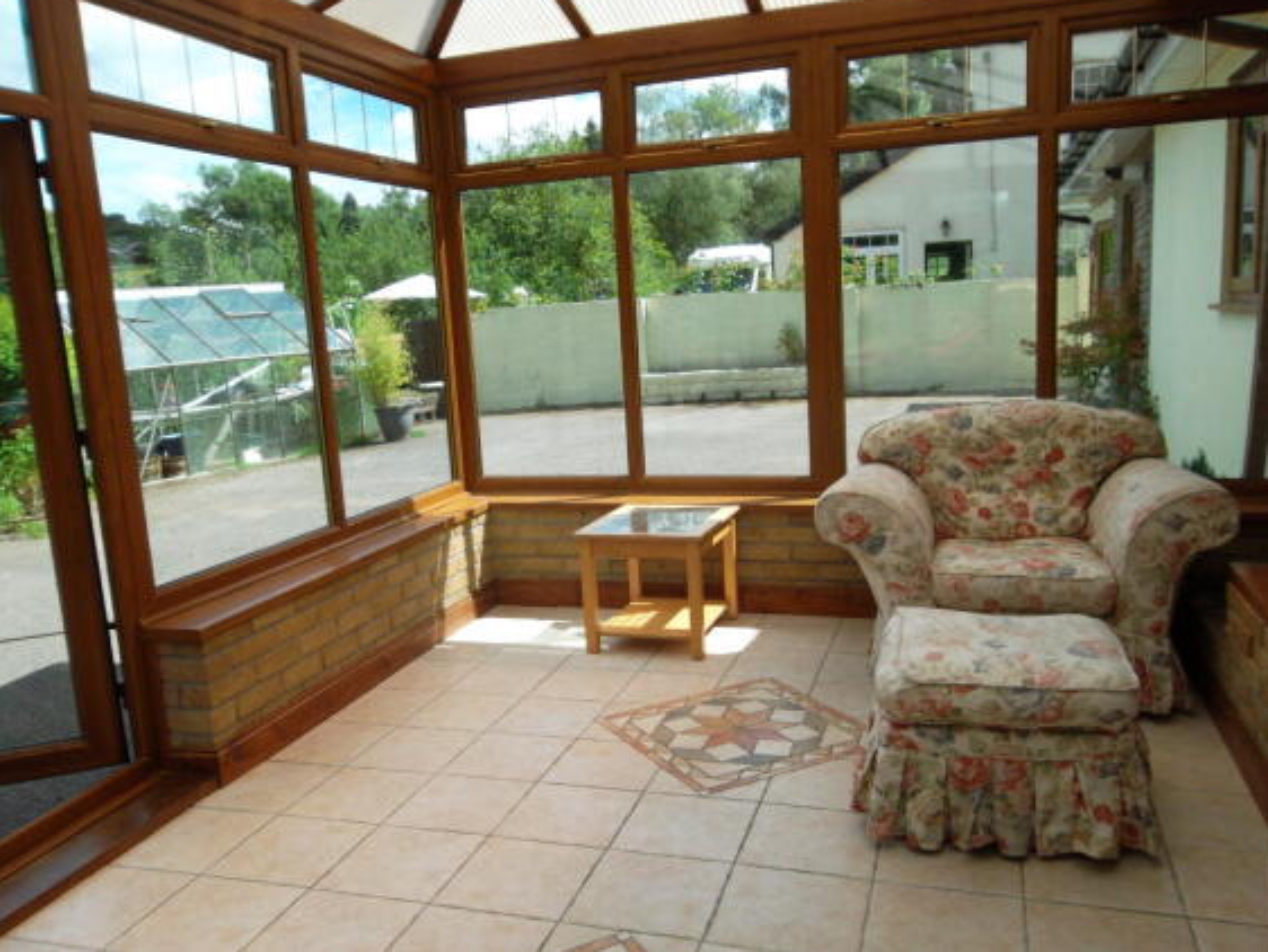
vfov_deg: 49.8
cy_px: 461
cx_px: 619
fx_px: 1026
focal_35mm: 28
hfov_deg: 63.4
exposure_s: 1/320
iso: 80
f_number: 3.5
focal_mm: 4.9
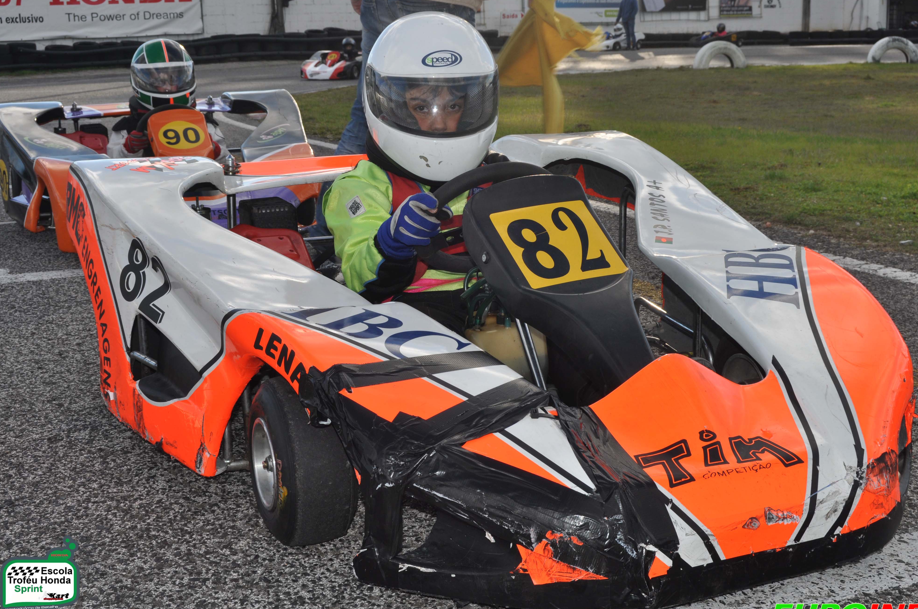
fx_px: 1287
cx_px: 466
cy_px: 313
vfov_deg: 26.6
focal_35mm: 51
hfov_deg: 39.2
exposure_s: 1/200
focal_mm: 31
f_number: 10
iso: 200
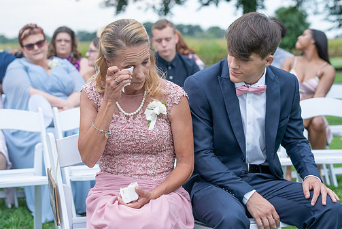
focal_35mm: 84
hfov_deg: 24.2
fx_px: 798
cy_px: 115
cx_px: 182
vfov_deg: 16.3
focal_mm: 70
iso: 100
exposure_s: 1/250
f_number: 4
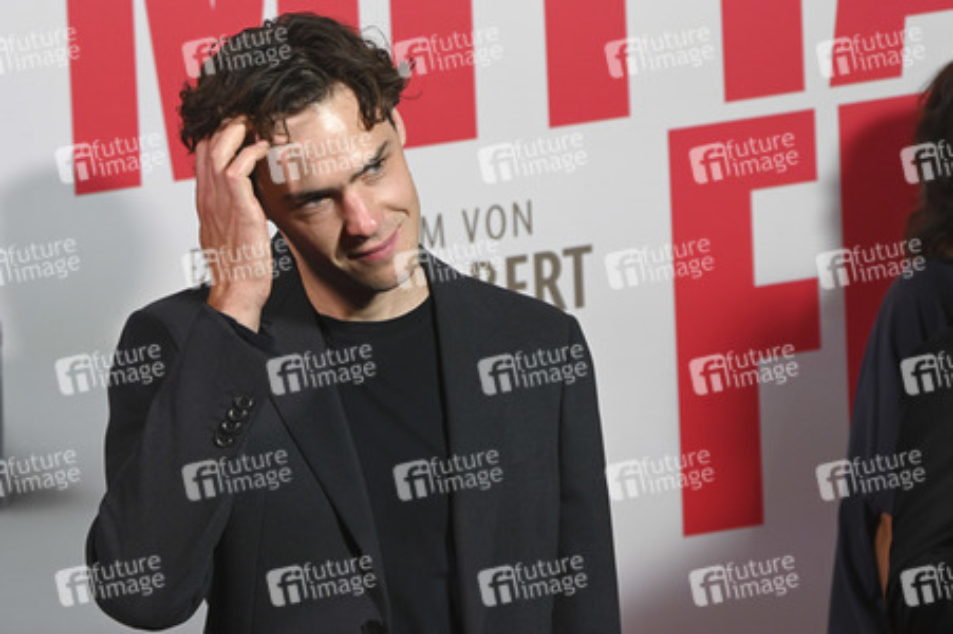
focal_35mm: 73
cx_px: 476
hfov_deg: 27.7
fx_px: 1931
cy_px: 317
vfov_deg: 18.6
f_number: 6
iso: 1250
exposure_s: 1/160
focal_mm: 73
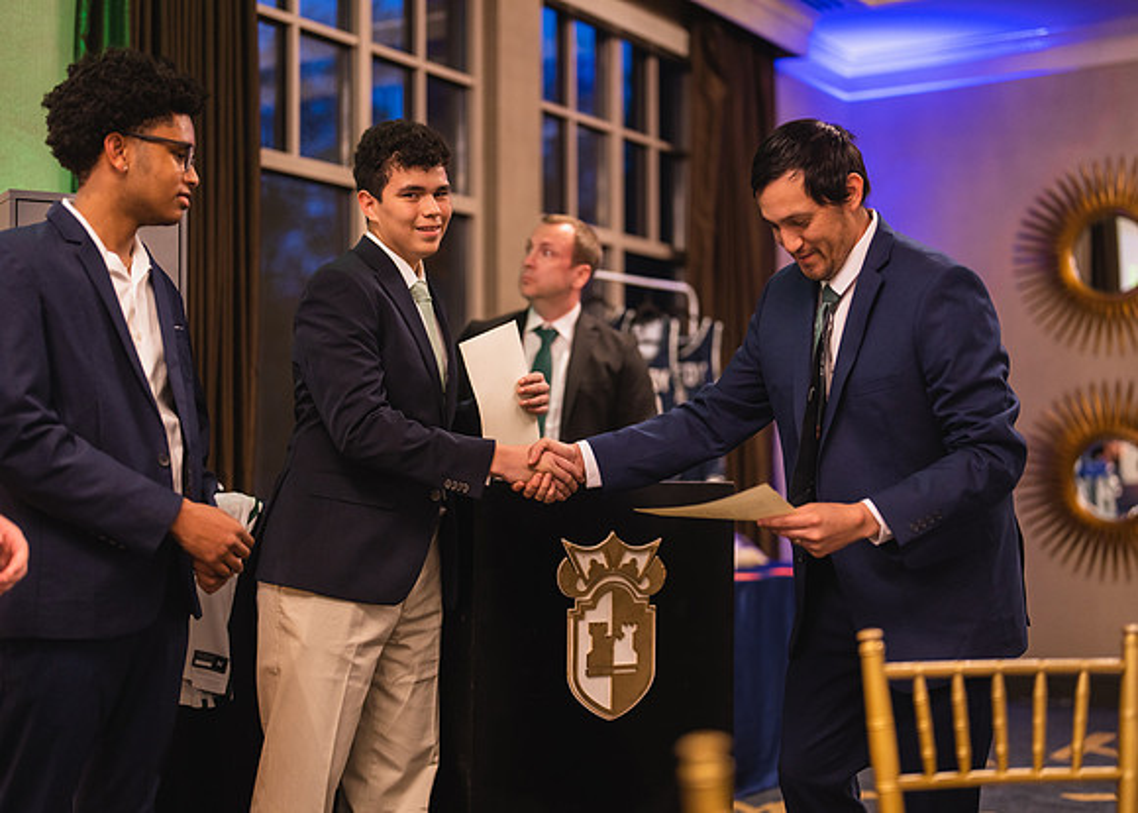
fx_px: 1693
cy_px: 406
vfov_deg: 27.0
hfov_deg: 37.2
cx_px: 569
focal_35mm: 52
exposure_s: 1/400
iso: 800
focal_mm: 50
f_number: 1.2
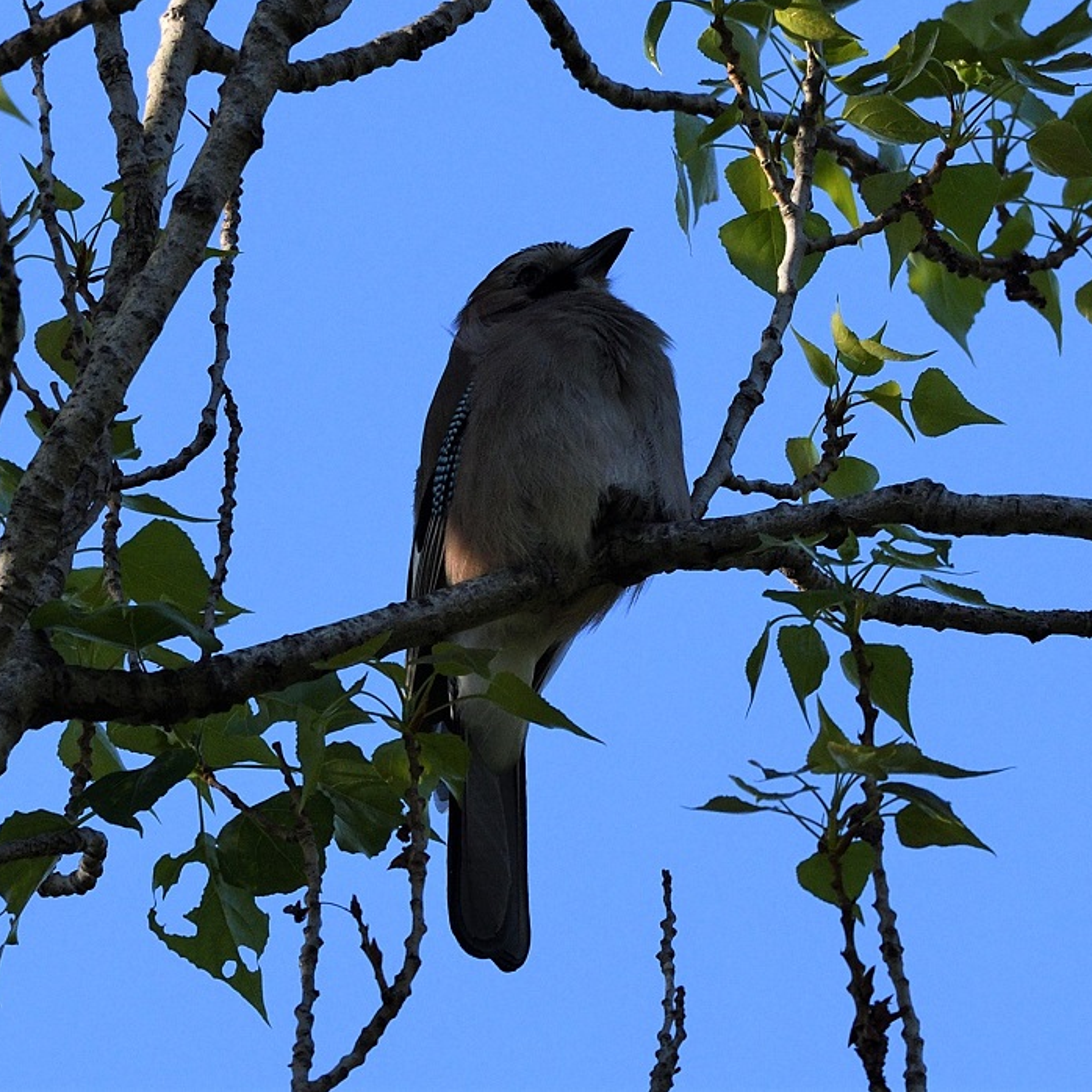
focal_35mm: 959
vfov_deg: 1.8
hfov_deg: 1.8
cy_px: 546
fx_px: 34227
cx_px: 435
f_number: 5.6
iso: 500
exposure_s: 1/1000
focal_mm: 500
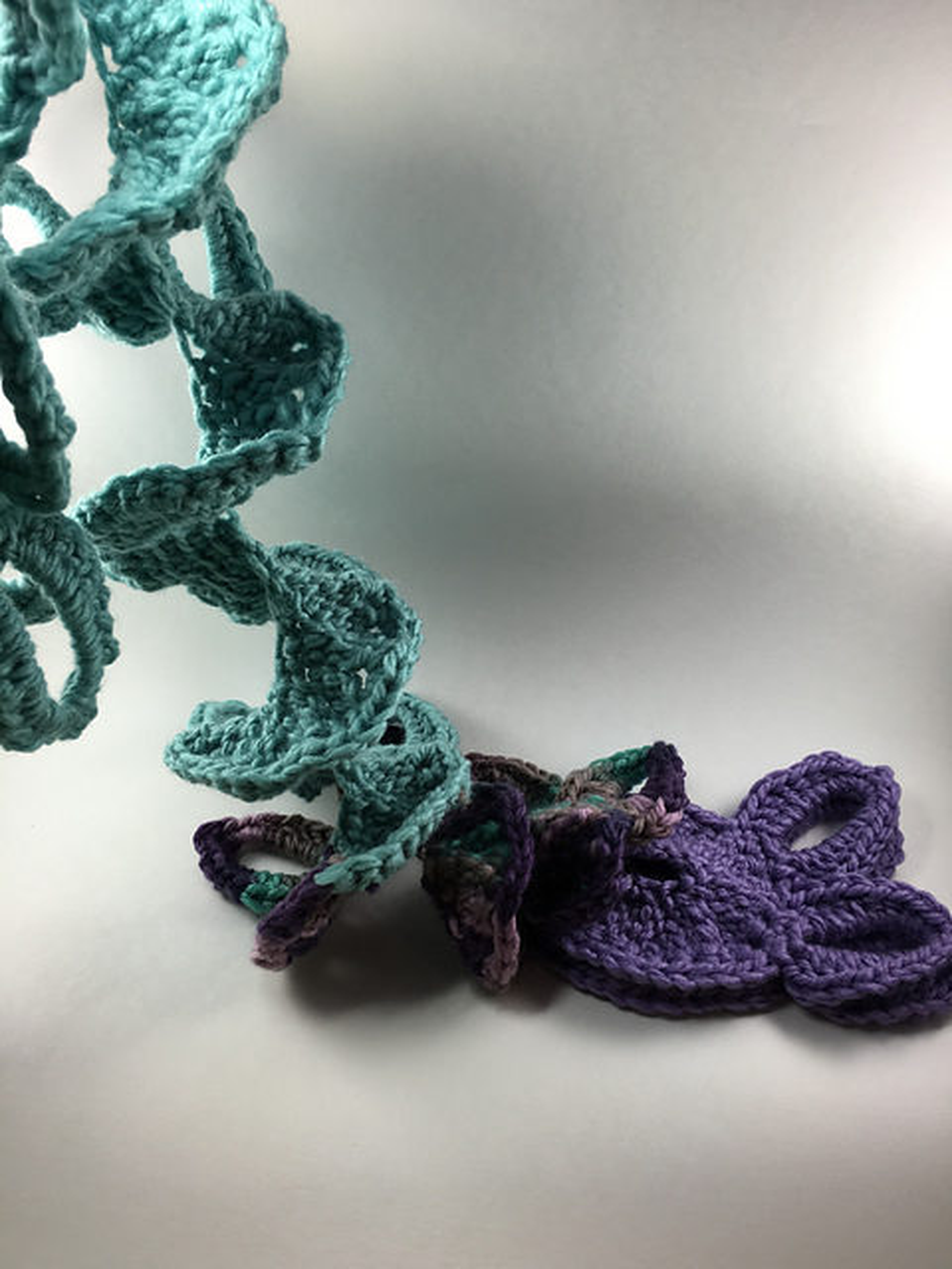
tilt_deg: -45.8
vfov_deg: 61.7
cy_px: 634
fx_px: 1063
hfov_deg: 48.2
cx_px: 476
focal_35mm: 29
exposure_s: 1/60
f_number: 2.2
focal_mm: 4.15
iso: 25
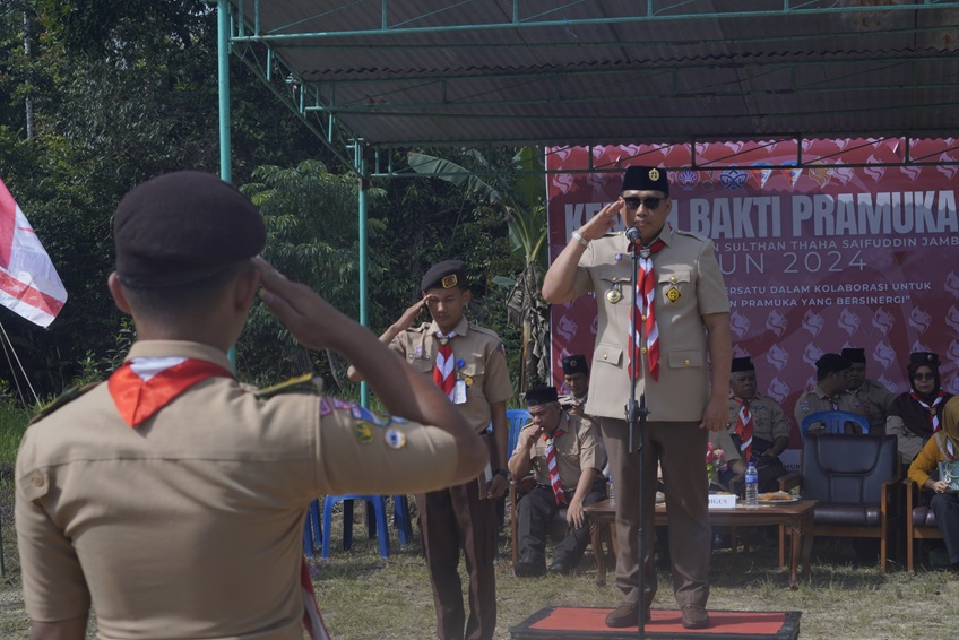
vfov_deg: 18.2
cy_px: 320
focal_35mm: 75
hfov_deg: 27.0
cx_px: 480
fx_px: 1998
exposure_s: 1/800
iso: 200
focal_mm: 50
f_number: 9
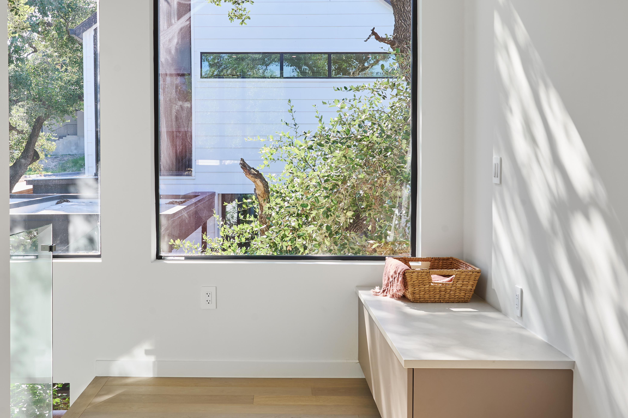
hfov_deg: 41.1
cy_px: 156
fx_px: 837
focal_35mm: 48
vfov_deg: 28.0
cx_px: 294
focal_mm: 34
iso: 200
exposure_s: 1/15
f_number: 11
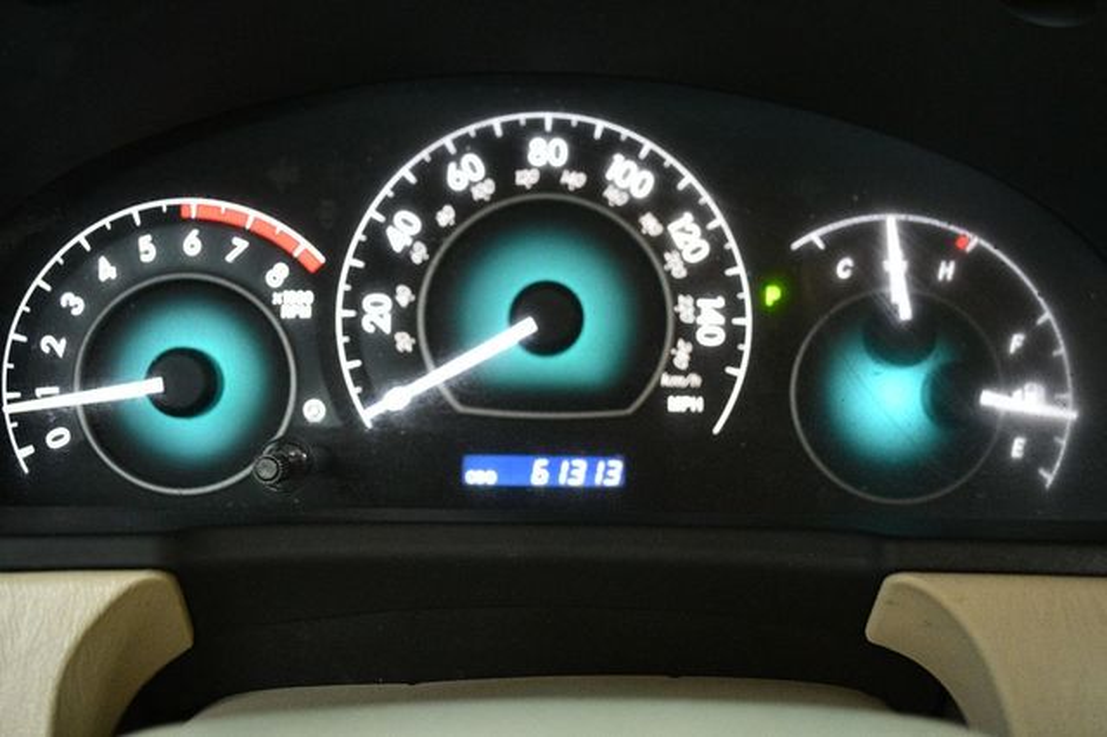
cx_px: 554
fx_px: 1322
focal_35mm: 43
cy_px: 368
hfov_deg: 45.5
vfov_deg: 31.2
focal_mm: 29
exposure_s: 1/60
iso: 4500
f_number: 4.5
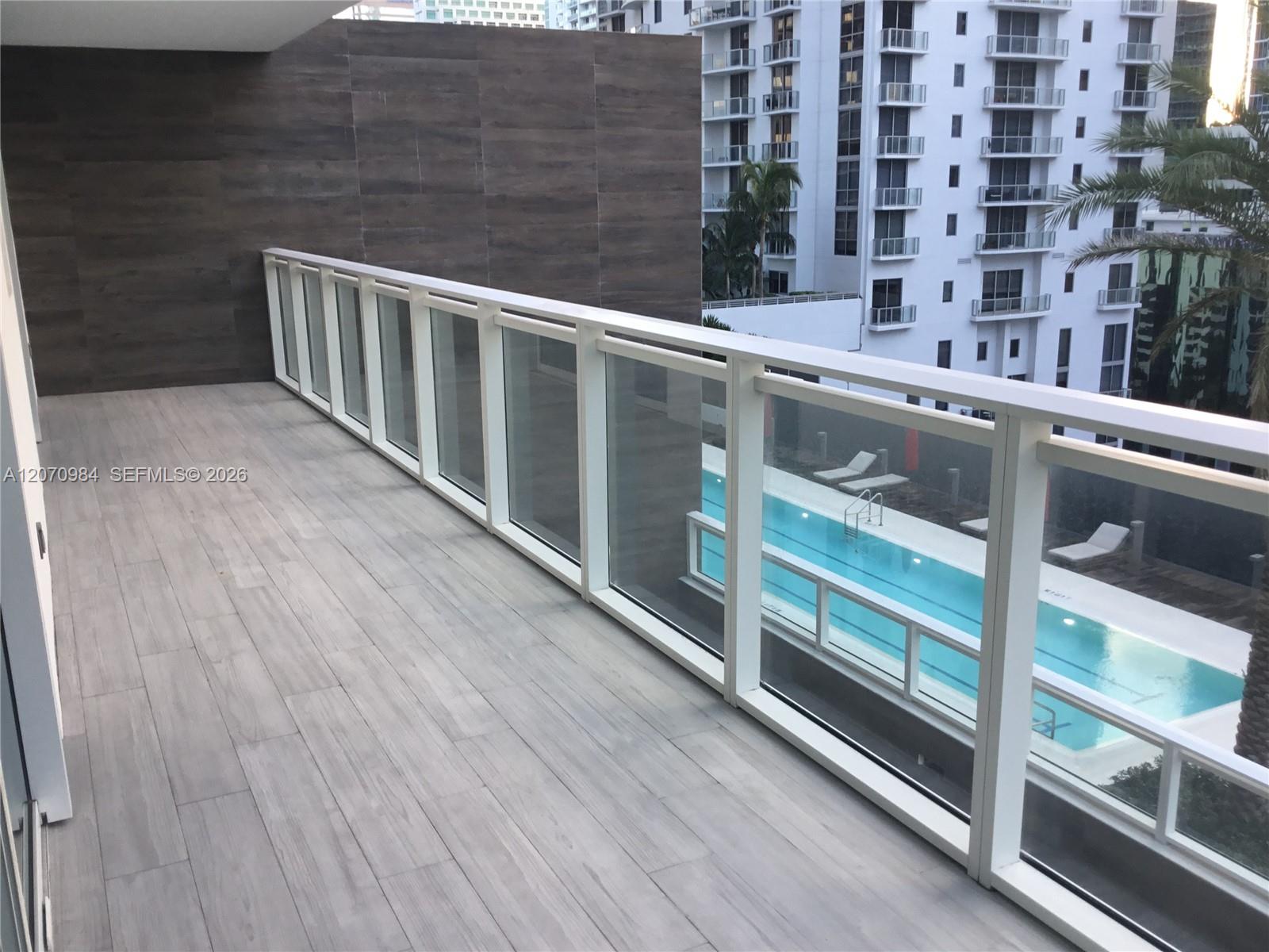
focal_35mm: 31
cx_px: 634
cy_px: 476
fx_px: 1136
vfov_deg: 45.4
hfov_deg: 58.4
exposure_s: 1/60
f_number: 2.4
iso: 25
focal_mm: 3.3
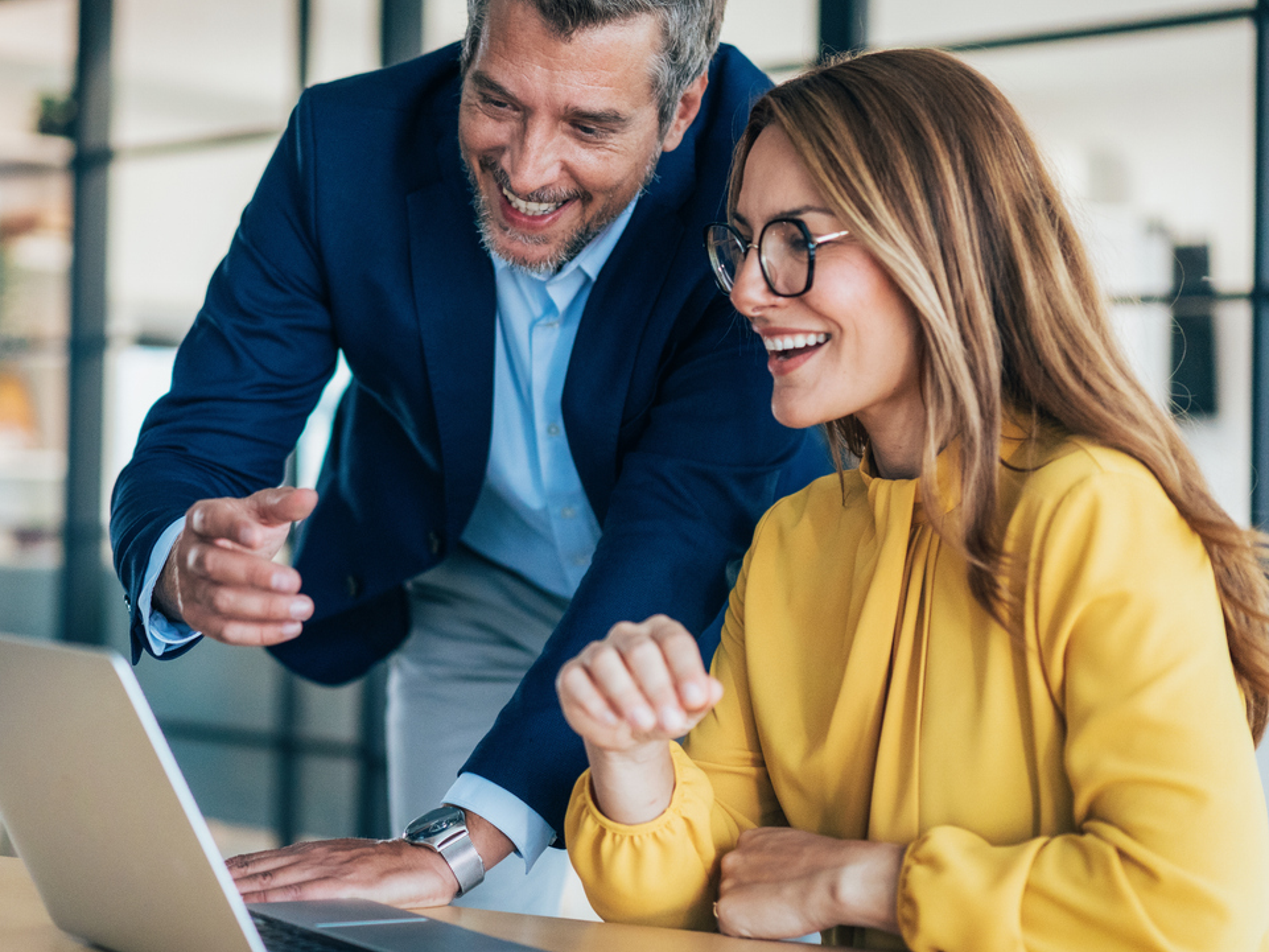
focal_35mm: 69
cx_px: 502
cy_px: 413
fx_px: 2530
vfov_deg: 21.3
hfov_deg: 28.1
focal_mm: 55
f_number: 2
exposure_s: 1/400
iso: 2500
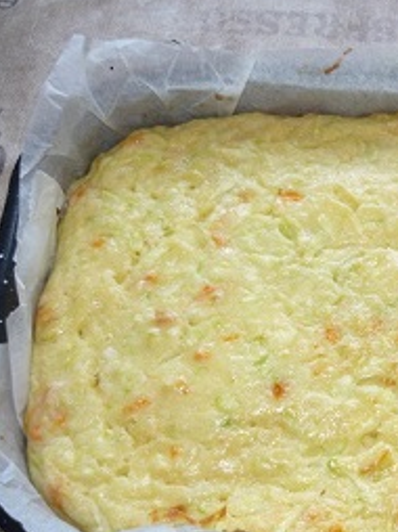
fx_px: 860
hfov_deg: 24.7
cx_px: 412
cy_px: 311
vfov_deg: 34.3
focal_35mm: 56
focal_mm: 5.5
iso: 100
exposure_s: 1/30
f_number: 2.8
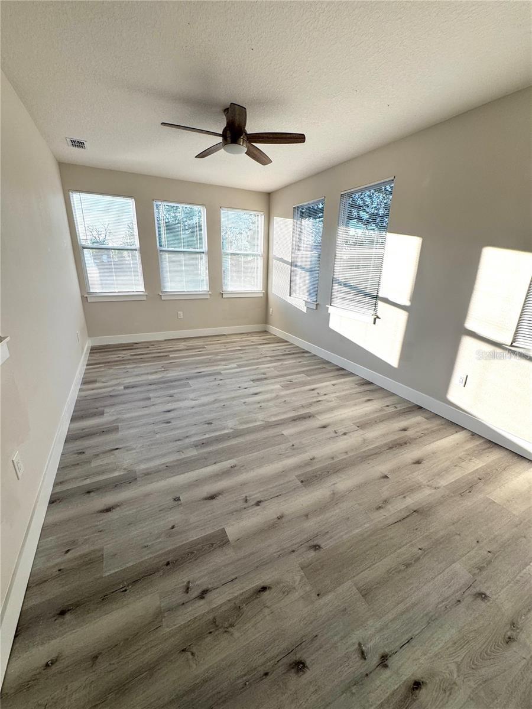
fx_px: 287
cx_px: 266
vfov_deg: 102.1
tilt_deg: -18.4
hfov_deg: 85.7
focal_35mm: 14
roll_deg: -0.9
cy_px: 354
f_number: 2.2
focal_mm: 2.22
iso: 40
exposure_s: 1/222
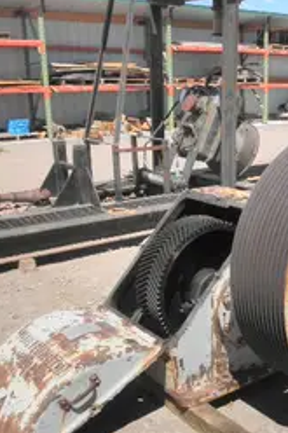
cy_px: 246
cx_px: 276
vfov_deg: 41.8
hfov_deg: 27.3
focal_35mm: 47
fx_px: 565
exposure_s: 1/160
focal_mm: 5
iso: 64
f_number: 8.5
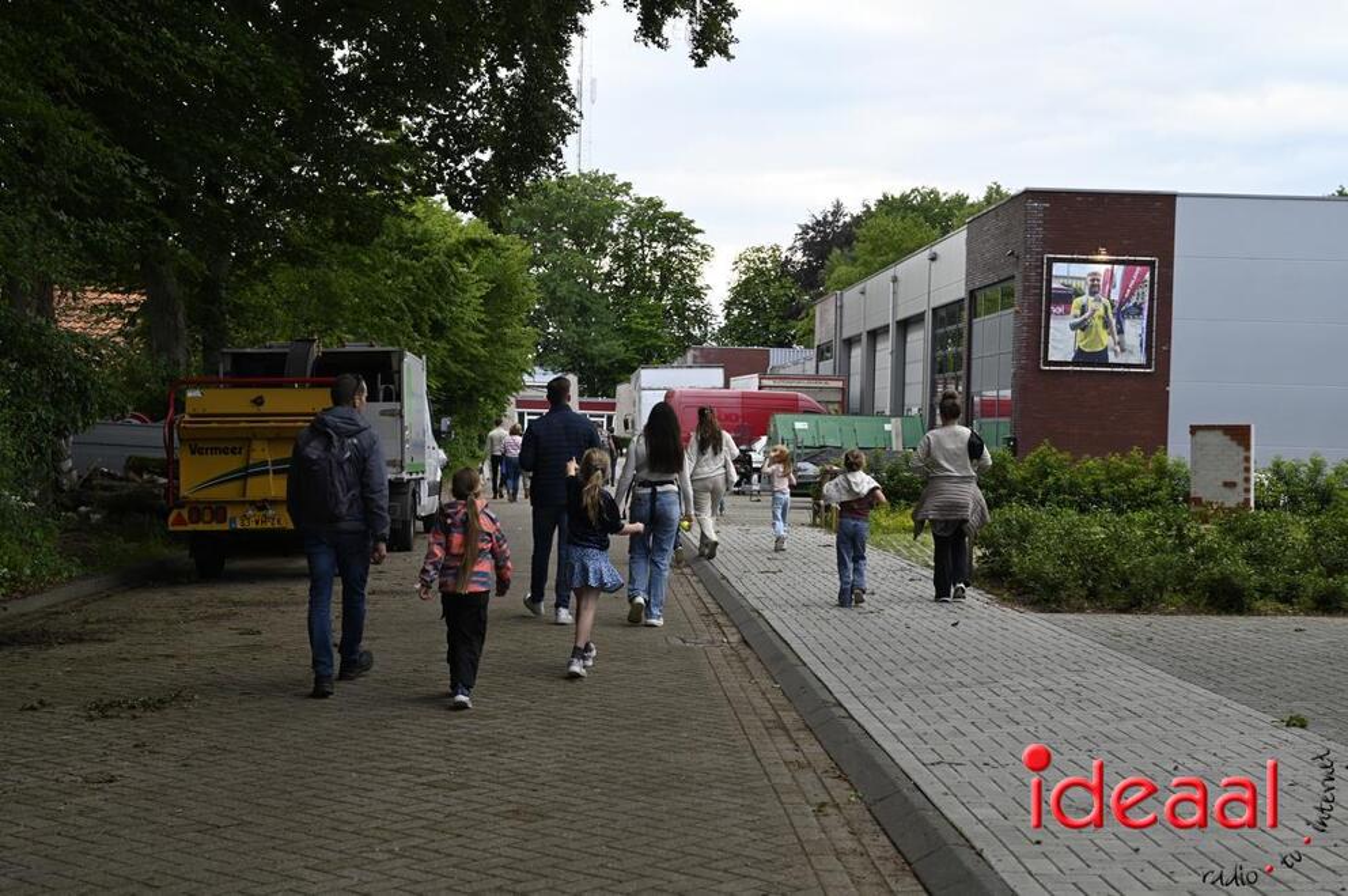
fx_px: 1945
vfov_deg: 25.9
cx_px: 674
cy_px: 448
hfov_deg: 38.2
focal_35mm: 52
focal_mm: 52
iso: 200
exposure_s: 1/250
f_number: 4.5
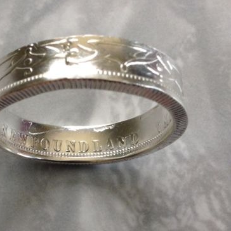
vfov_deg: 41.9
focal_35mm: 40
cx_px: 82
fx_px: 302
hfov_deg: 41.4
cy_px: 116
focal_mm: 3.3
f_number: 2.4
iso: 40
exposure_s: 1/120
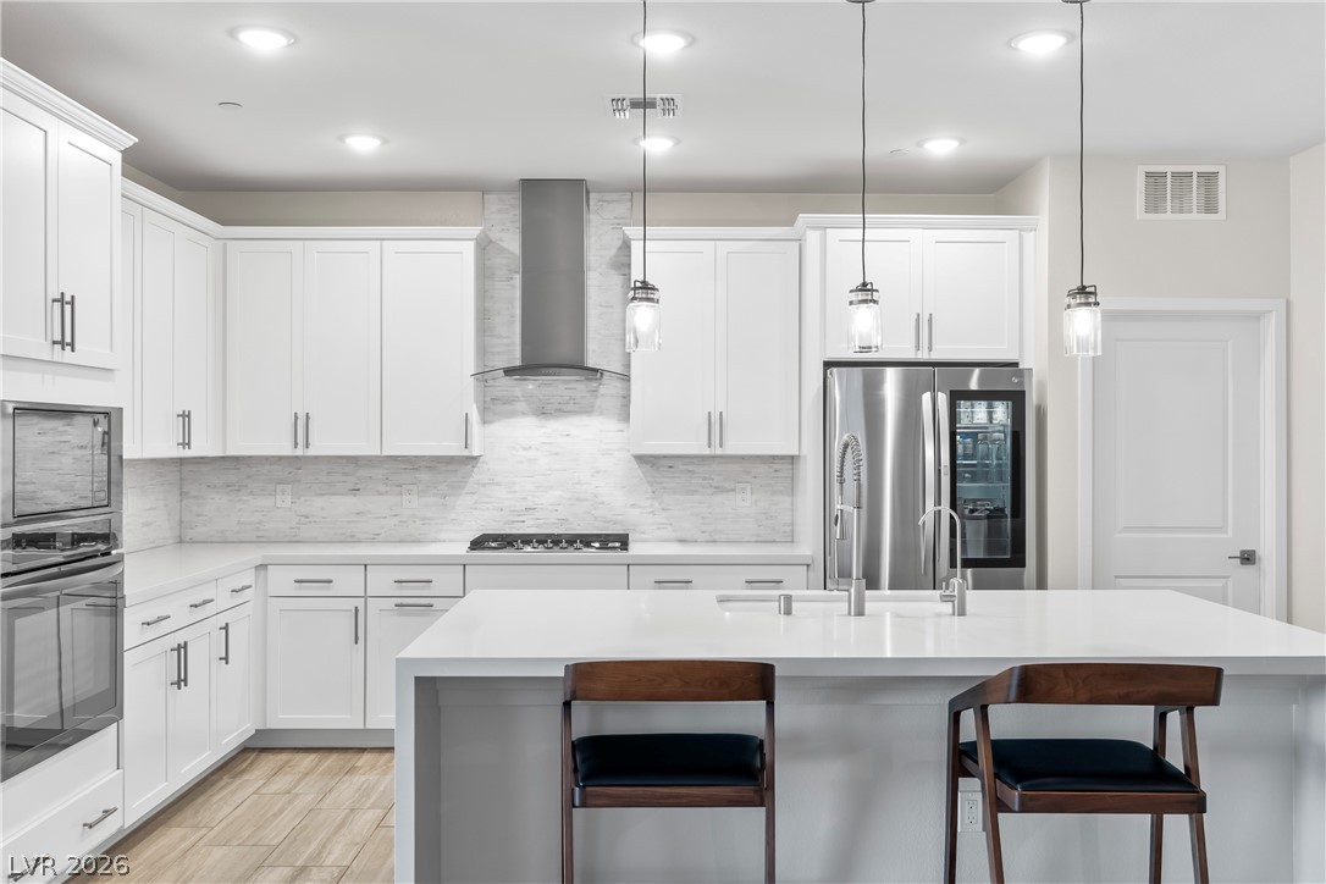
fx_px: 1105
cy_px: 442
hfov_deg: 61.9
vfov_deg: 43.6
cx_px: 663
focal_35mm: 30
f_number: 8
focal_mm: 20
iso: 400
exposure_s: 1
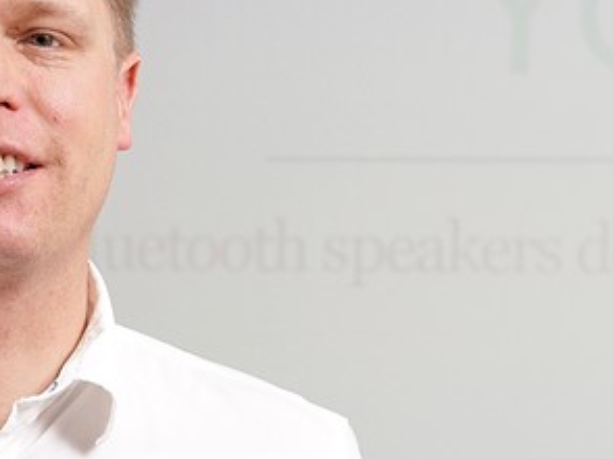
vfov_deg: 5.6
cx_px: 173
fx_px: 4689
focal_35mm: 265
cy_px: 338
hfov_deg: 7.5
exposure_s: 1/60
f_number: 8
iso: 800
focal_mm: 90
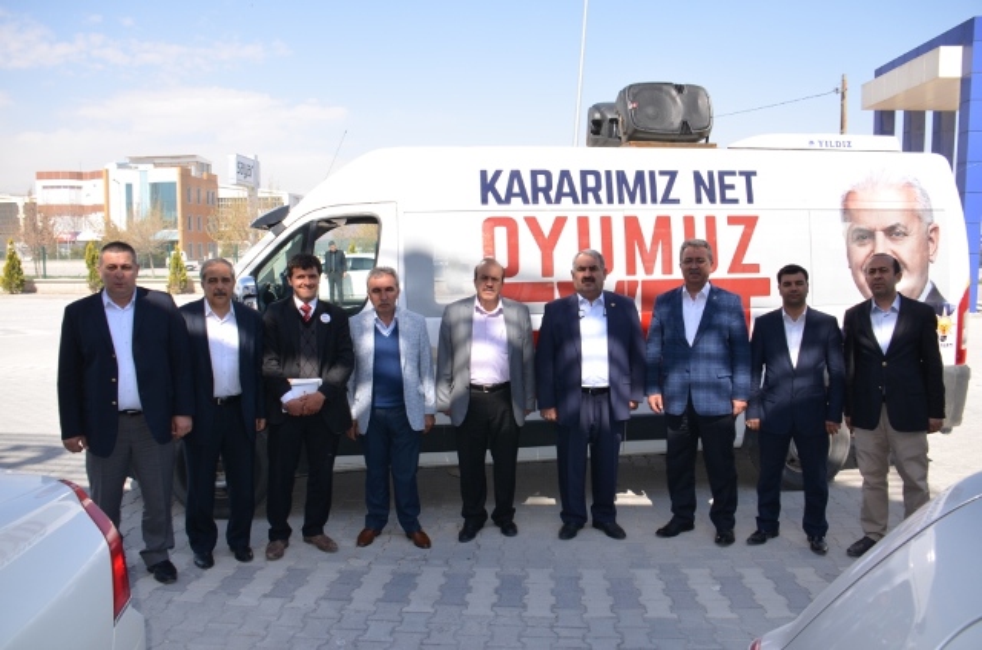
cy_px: 325
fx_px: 735
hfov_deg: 67.5
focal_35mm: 27
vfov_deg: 47.7
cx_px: 491
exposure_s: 1/200
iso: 100
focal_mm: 18
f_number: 6.3
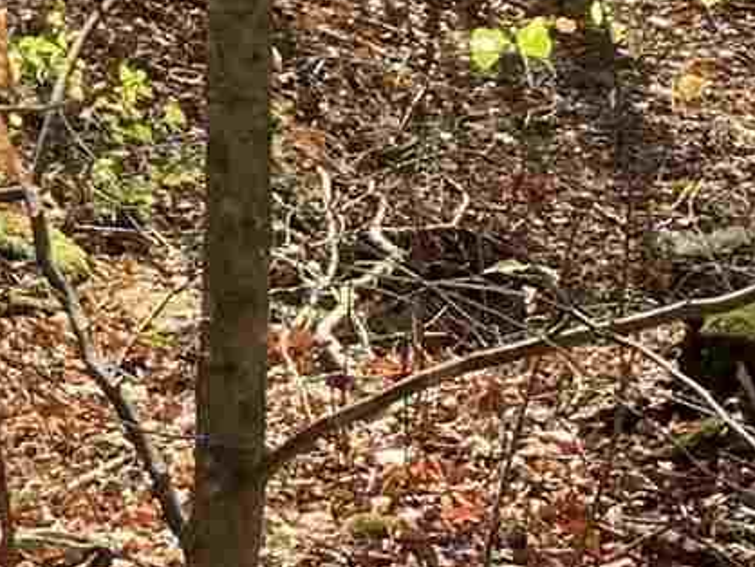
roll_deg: +0.6
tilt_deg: -10.6
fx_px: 4168
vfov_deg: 7.4
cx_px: -860
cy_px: -636
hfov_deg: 9.5
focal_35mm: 191
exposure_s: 1/420
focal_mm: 4.25
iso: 25
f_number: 1.8
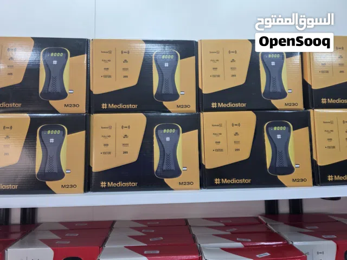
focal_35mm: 23
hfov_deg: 73.9
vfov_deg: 58.9
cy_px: 130
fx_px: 231
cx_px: 174
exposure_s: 1/180
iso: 80
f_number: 1.7
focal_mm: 6.3
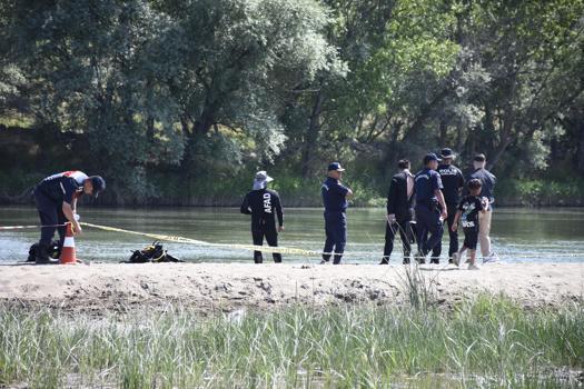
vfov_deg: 6.5
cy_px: 194
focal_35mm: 210
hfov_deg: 9.8
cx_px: 292
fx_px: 3406
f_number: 5.6
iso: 200
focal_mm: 140
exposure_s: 1/400
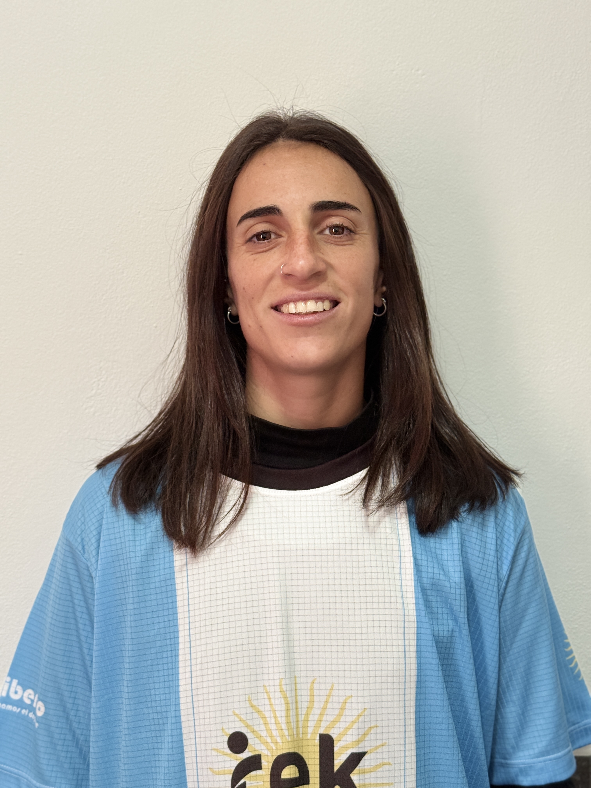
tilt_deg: -1.6
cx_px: 296
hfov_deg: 30.3
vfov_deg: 39.7
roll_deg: +0.5
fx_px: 1093
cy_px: 394
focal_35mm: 48
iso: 250
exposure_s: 1/45
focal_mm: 6.76
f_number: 1.78
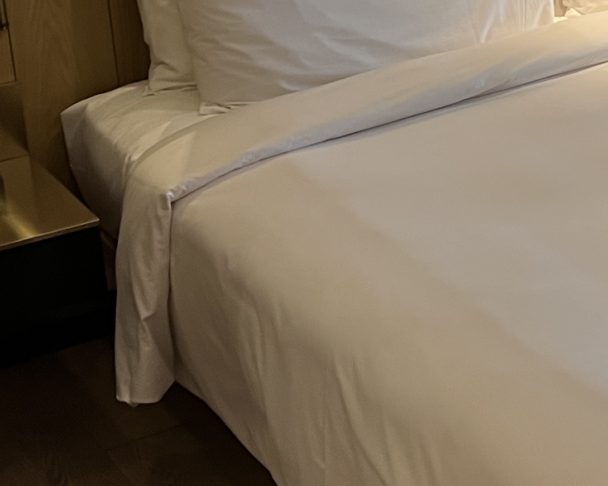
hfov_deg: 19.3
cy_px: 99
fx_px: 1691
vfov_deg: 16.2
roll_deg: +0.0
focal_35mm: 94
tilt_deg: -21.1
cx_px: 714
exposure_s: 1/50
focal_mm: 5.7
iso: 100
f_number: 1.5
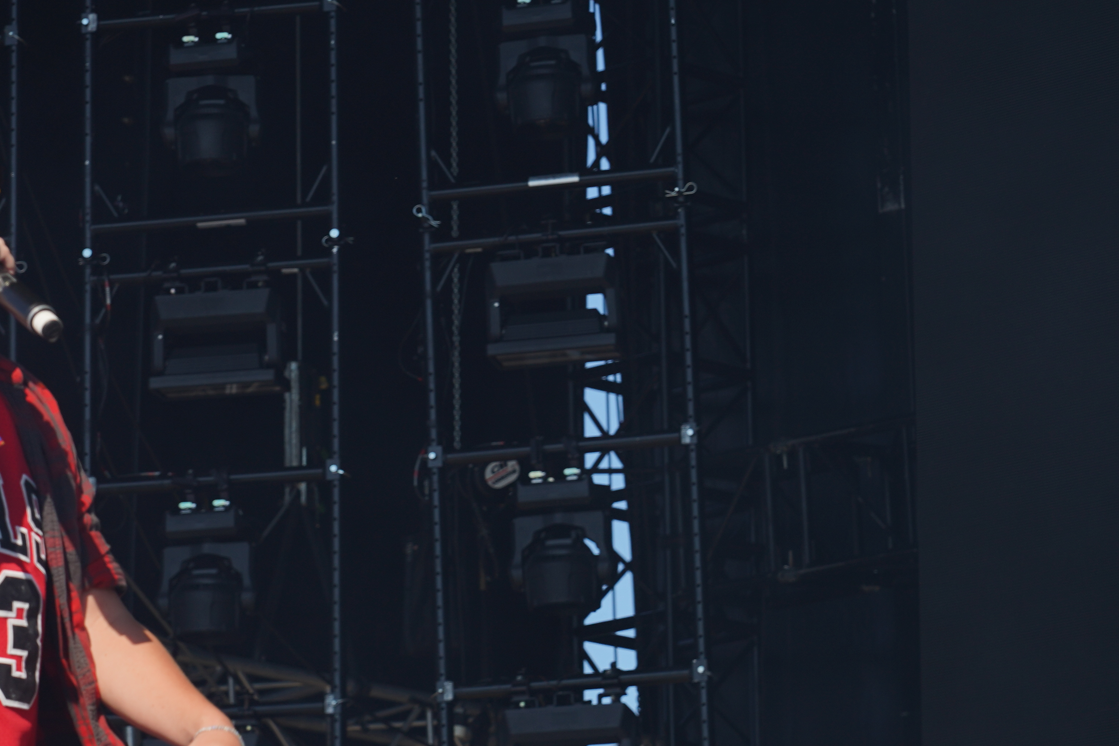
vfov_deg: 6.8
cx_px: 184
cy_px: 361
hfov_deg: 10.1
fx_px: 6310
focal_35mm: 203
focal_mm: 105
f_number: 7.1
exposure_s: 1/400
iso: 100
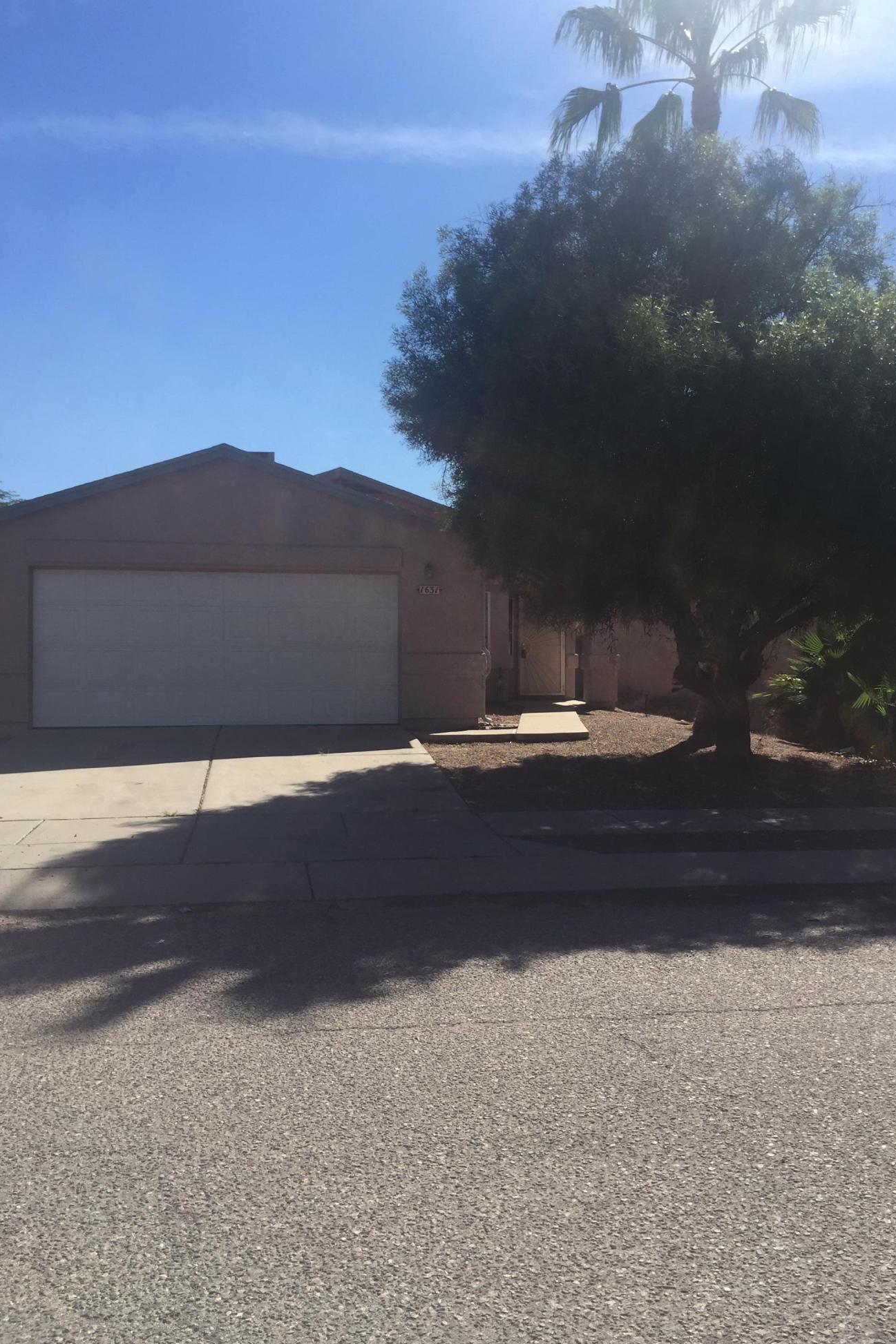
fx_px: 1157
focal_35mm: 31
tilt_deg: +0.5
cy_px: 669
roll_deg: -0.3
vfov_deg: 60.3
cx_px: 461
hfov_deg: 42.3
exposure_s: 1/2083
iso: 32
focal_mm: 4.15
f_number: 2.2
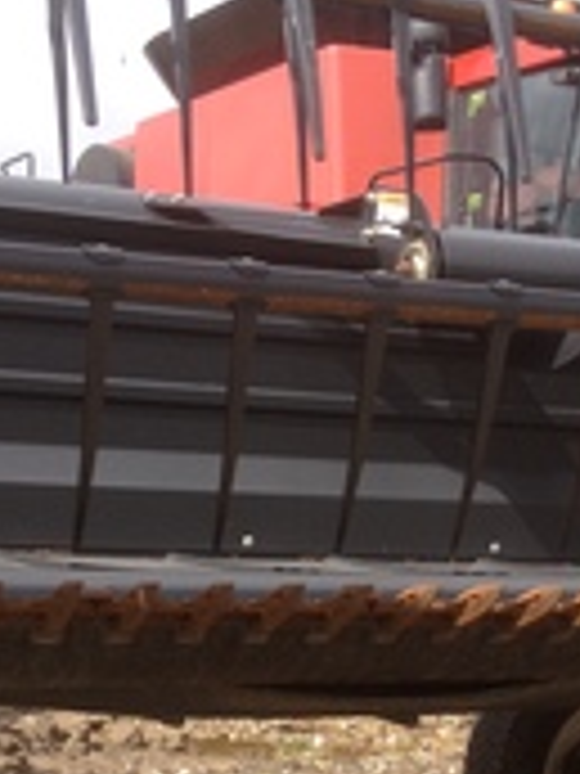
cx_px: 382
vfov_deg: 22.7
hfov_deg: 17.7
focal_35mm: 83
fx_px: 1854
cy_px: 752
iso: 64
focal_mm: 4.28
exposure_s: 1/849
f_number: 2.4
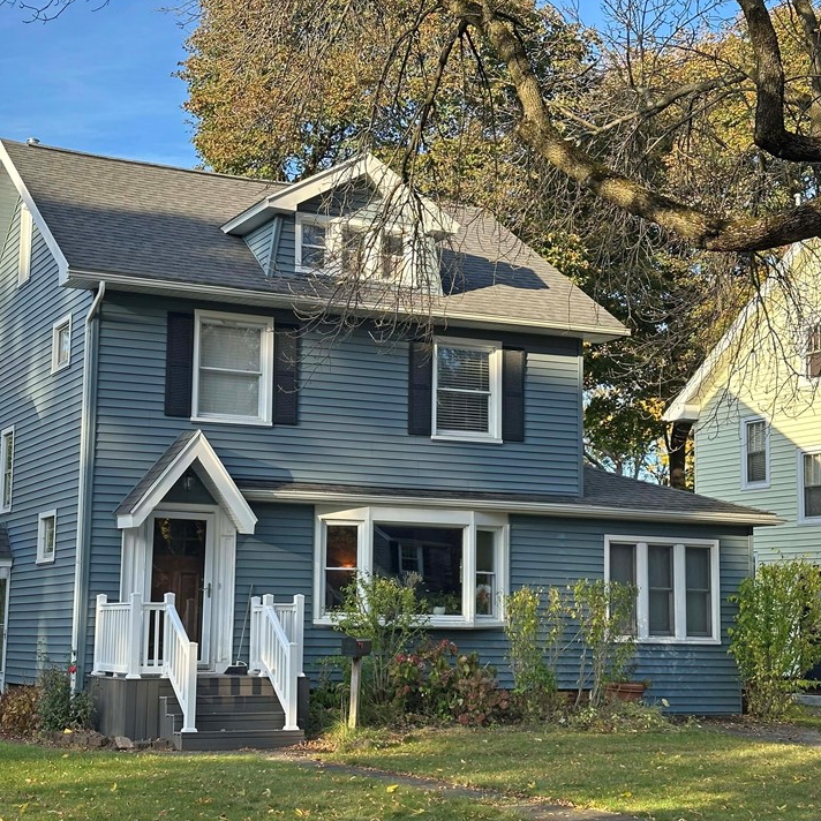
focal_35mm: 61
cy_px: 438
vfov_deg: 28.2
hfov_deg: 28.2
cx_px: 393
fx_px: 1637
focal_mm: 6.86
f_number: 1.78
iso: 64
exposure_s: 1/962
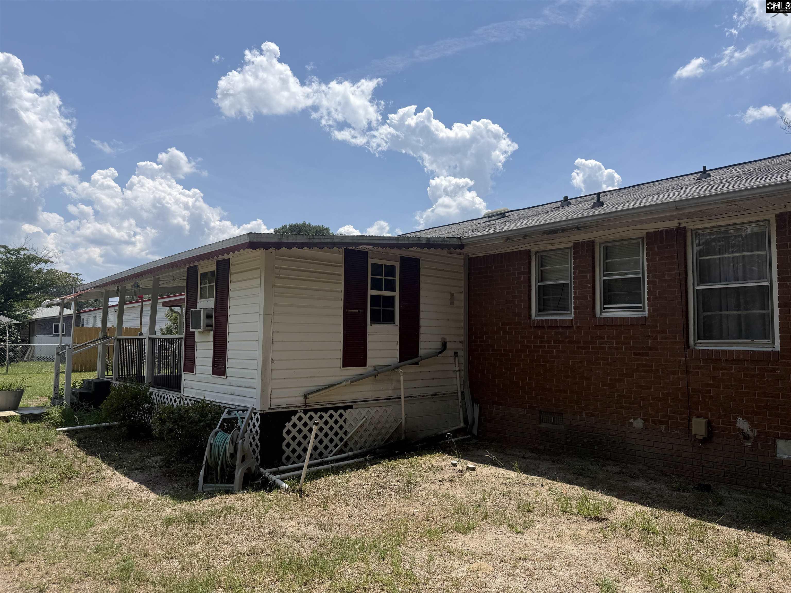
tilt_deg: +4.3
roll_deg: +0.2
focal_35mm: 24
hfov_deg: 71.6
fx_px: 548
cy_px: 296
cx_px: 396
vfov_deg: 56.8
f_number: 1.78
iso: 80
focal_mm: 6.76
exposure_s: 1/6173
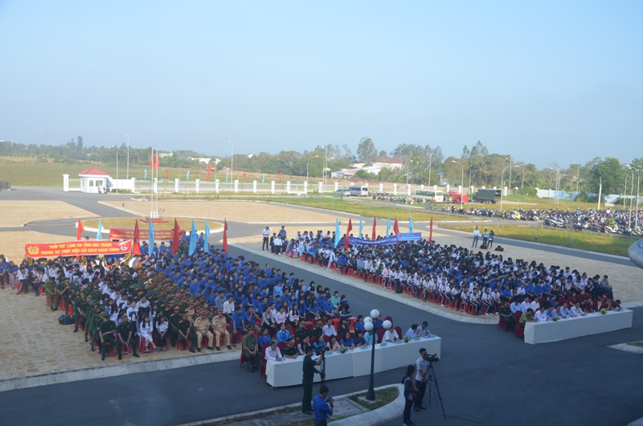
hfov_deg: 53.2
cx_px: 322
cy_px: 213
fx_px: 642
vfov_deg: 36.7
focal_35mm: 36
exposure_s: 1/250
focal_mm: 24
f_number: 8
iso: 200
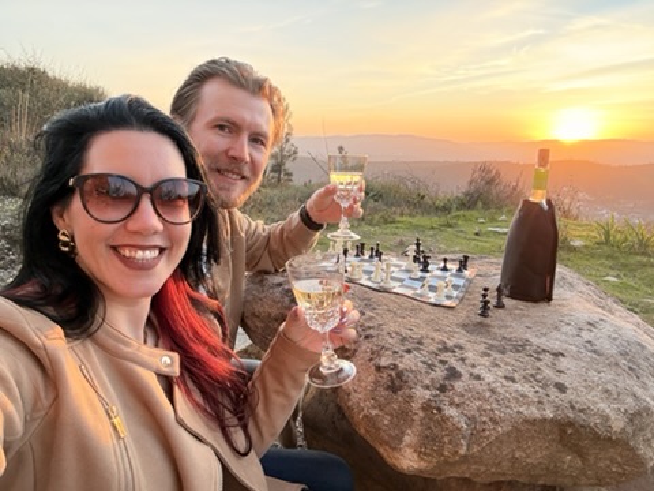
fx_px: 435
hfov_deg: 73.9
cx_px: 327
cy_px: 246
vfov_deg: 58.9
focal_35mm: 23
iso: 80
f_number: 1.9
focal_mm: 2.69
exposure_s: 1/70
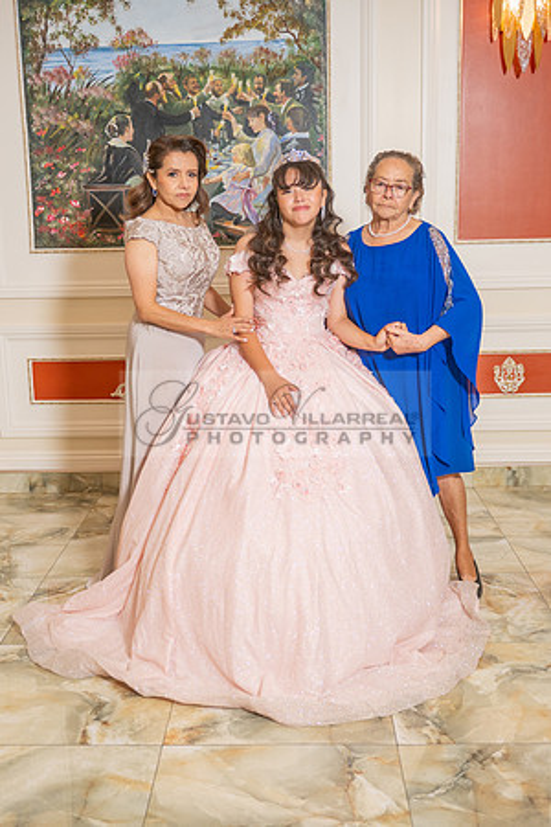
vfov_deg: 44.2
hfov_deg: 30.3
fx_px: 1017
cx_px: 259
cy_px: 414
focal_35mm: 44
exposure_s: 1/200
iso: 320
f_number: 2.8
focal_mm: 29
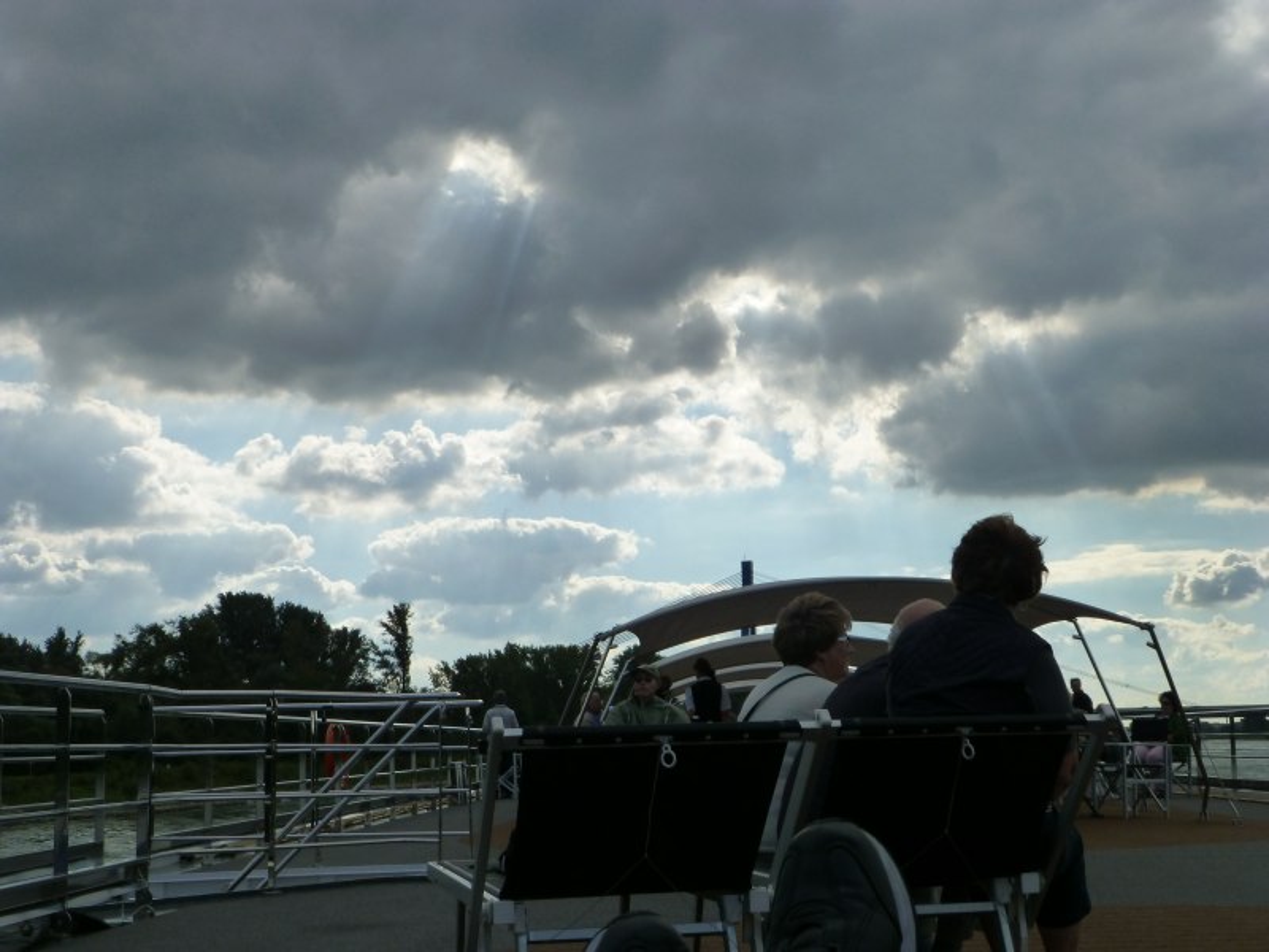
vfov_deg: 30.9
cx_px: 634
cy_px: 476
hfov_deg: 40.4
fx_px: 1723
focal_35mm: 47
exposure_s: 1/1600
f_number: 4.5
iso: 160
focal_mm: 8.5
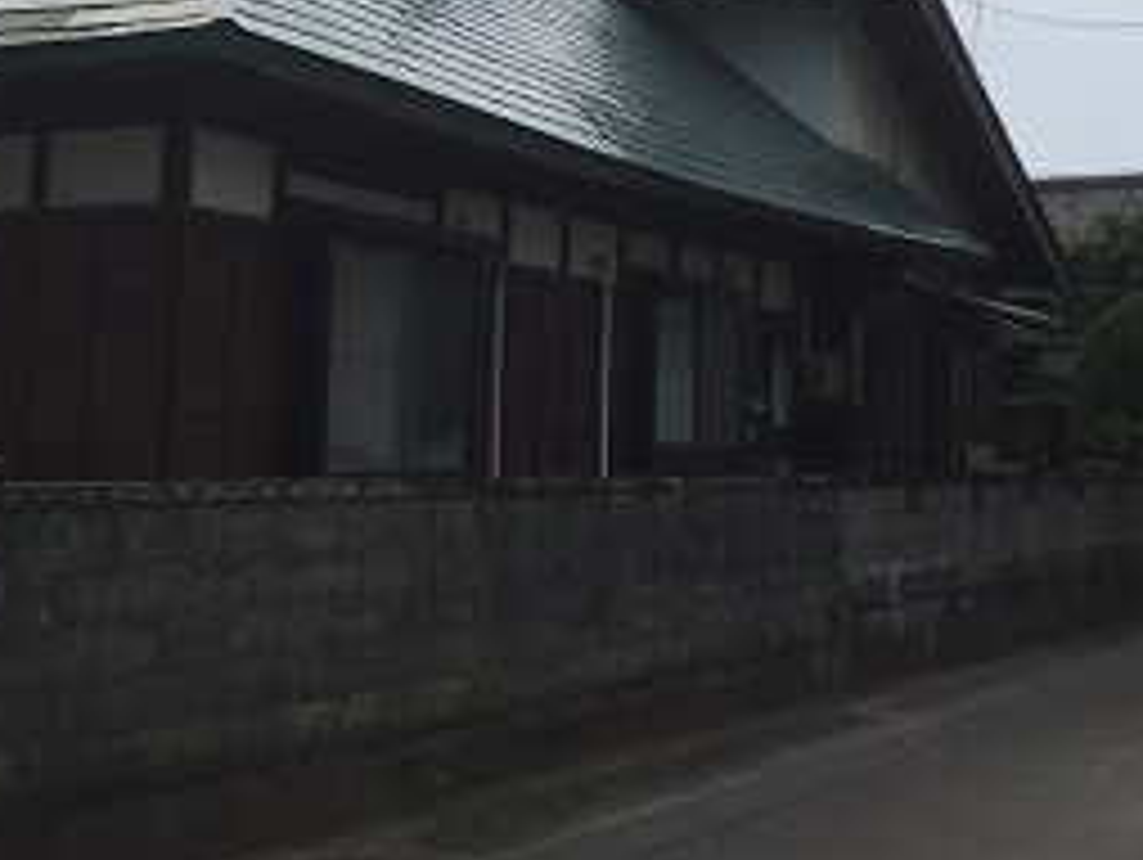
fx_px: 1884
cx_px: 122
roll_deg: -4.5
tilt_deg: +5.7
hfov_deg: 32.2
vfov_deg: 25.5
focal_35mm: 57
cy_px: 241
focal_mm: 4.15
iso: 32
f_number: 2.2
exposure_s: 1/2475
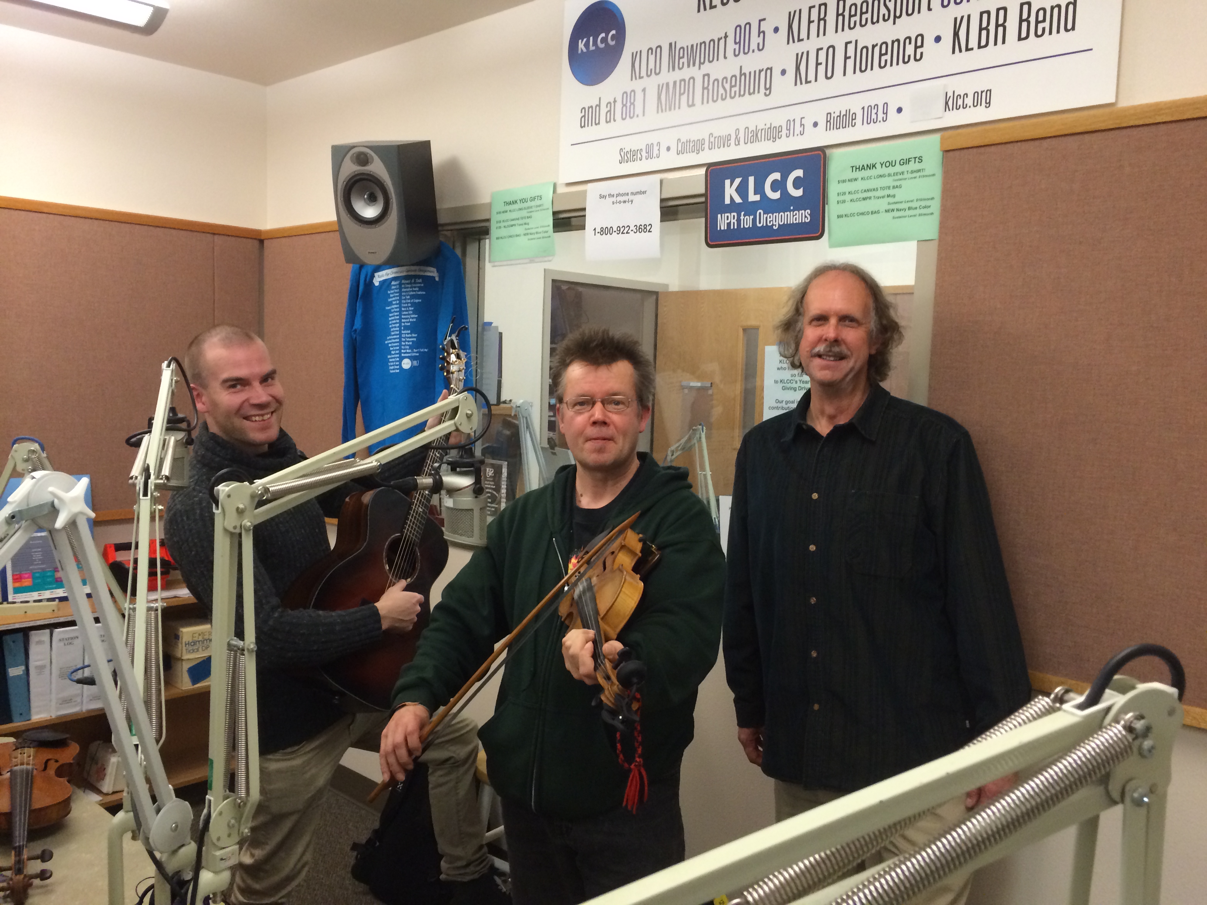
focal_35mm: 30
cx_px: 604
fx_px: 1046
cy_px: 452
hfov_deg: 60.0
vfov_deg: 46.8
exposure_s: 1/30
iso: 200
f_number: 2.2
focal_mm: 4.12
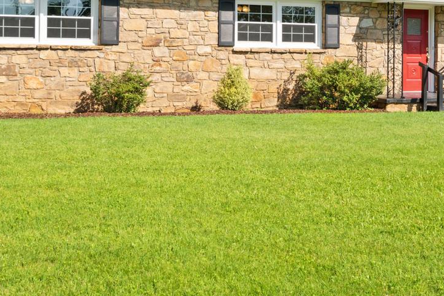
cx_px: 265
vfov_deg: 22.1
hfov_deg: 33.3
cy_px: 30
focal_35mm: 60
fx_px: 740
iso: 200
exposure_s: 1/200
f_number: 14
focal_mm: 30
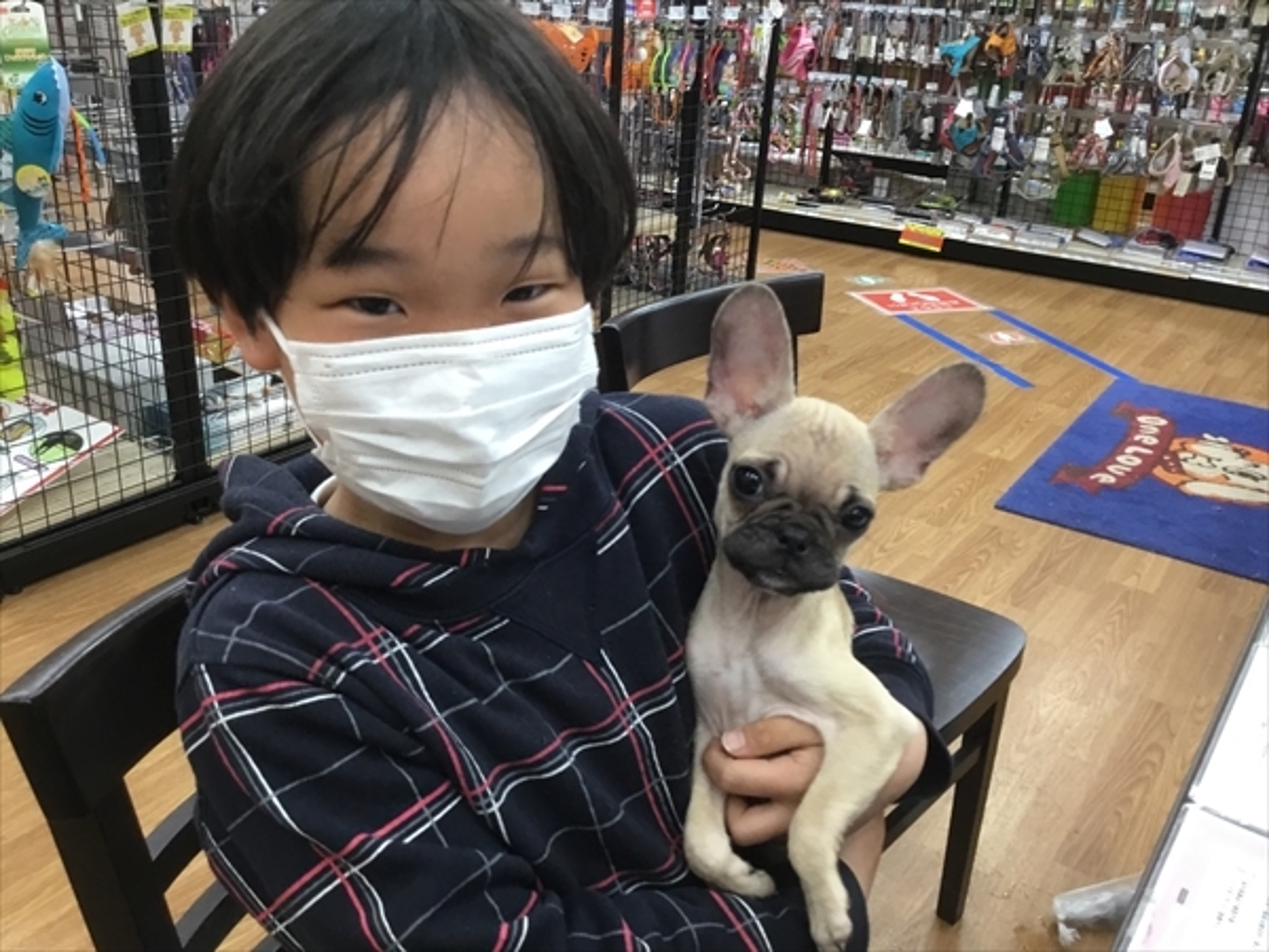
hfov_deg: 58.4
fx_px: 1136
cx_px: 634
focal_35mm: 31
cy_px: 476
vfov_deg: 45.4
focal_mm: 3.3
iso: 125
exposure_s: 1/33
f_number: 2.4
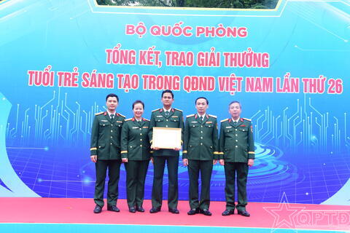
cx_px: 175
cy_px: 116
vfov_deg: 35.1
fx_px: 369
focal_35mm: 38
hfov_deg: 50.7
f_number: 10
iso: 2500
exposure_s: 1/250
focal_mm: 38
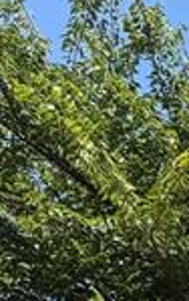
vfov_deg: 10.7
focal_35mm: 174
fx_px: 1431
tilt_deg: +3.7
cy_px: 648
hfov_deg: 5.8
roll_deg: +1.2
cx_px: 893
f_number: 1.78
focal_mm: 6.76
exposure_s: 1/3145
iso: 80
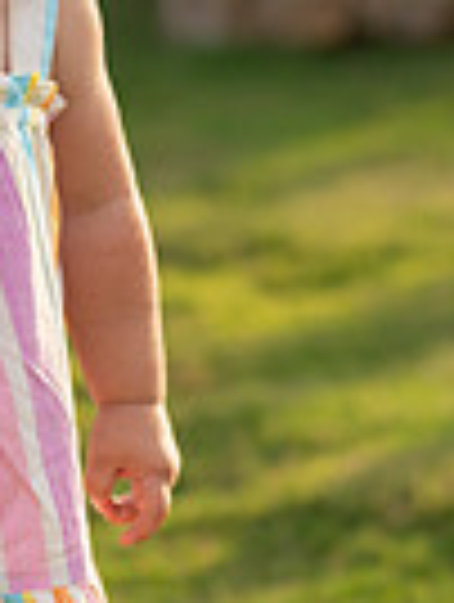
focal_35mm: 226
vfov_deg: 8.7
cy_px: 256
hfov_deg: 6.5
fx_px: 3940
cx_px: -126
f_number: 2.8
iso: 125
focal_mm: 70
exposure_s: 1/500
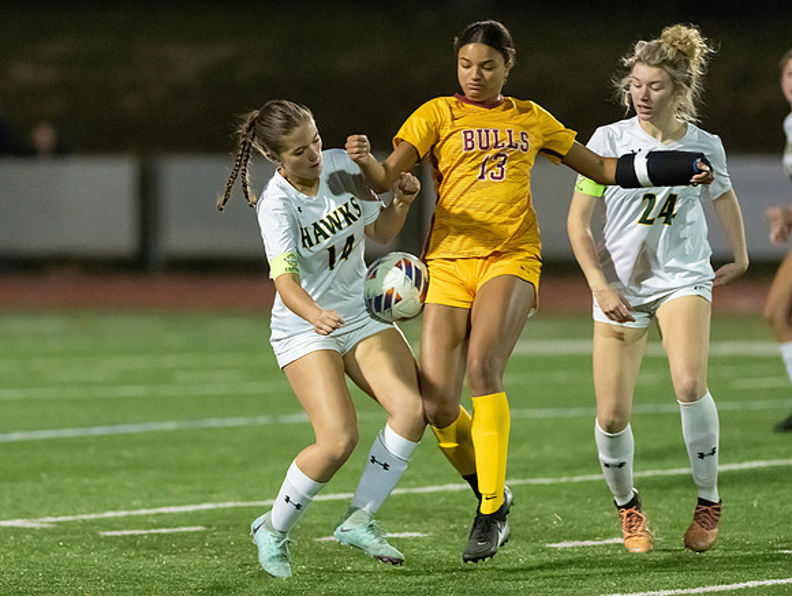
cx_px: 234
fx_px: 9447
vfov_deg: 3.6
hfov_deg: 4.8
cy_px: 273
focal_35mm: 412
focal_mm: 300
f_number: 2.8
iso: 16000
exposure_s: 1/1000
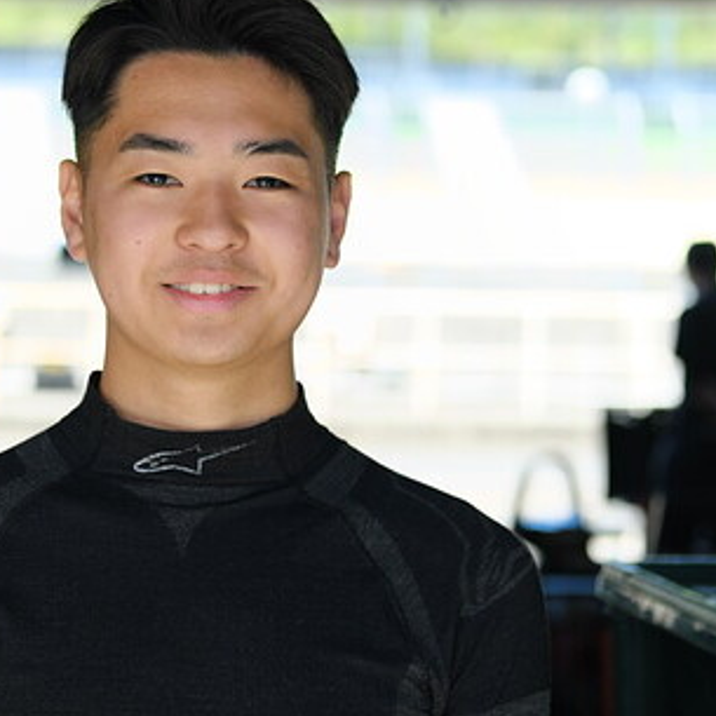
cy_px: 350
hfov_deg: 15.4
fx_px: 2644
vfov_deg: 15.4
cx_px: 190
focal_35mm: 113
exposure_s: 1/450
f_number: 2.5
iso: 160
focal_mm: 50
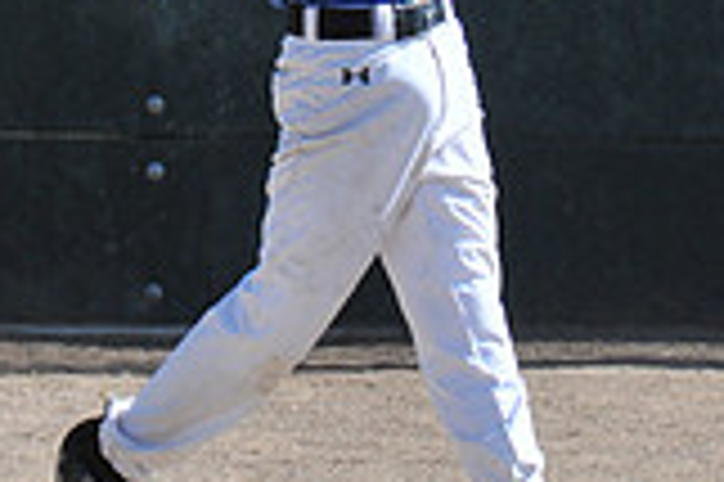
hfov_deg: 1.9
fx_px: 21698
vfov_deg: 1.3
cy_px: 11
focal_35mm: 1080
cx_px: 319
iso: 200
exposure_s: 1/500
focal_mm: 200
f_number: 8
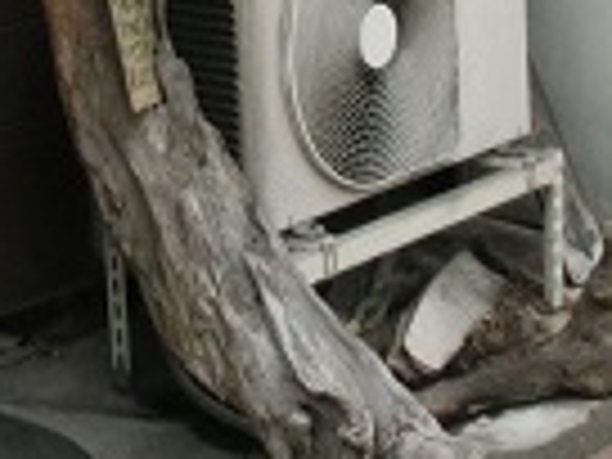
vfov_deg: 8.2
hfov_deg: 12.4
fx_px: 2793
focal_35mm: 158
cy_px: -819
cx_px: 94
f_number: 3
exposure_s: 1/500
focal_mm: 4.24
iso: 80
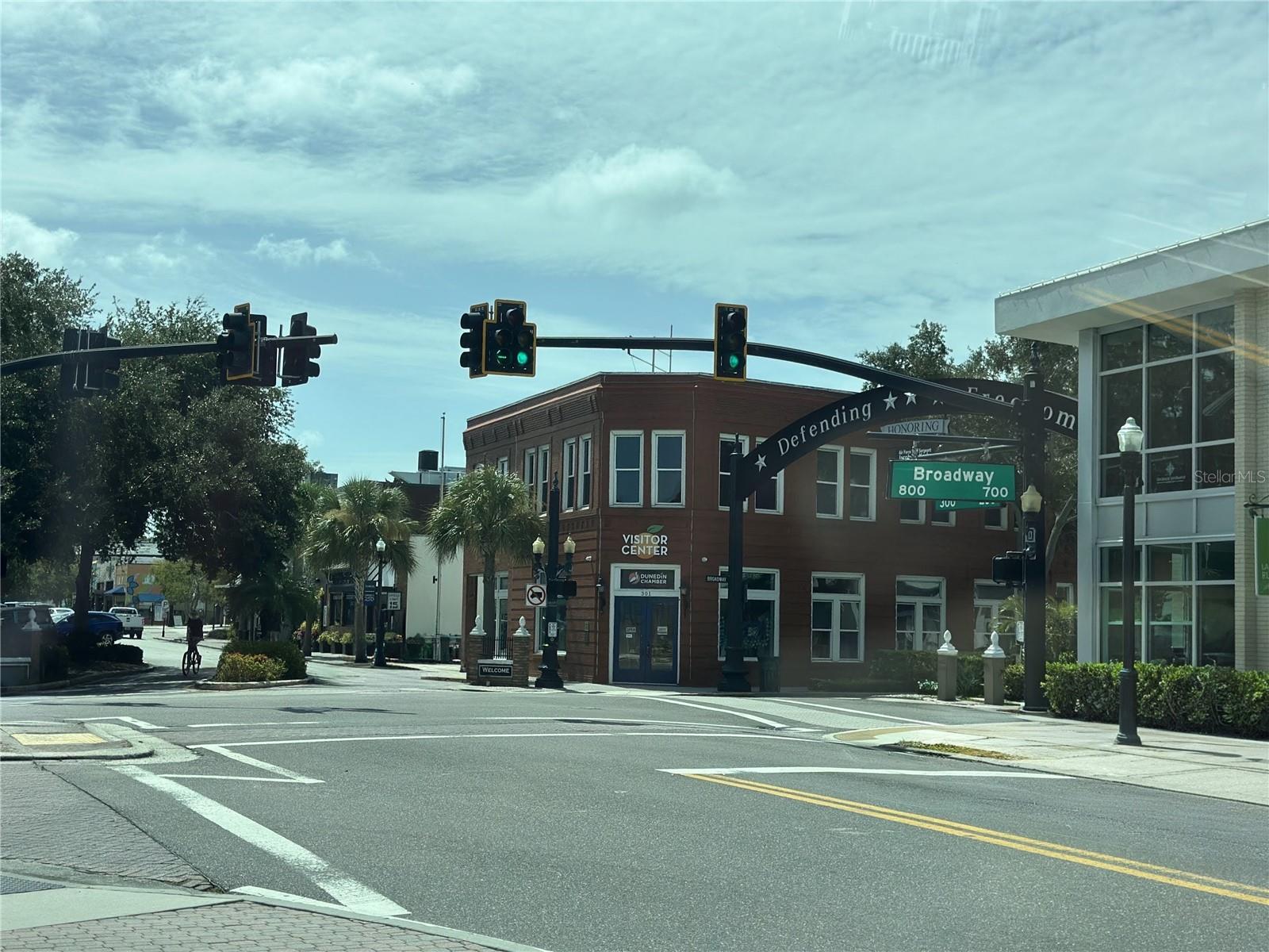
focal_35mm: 48
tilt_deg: +4.3
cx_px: 634
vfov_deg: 30.3
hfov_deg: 39.7
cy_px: 476
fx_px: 1760
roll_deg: -0.9
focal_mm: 6.86
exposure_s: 1/2304
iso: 100
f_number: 1.78
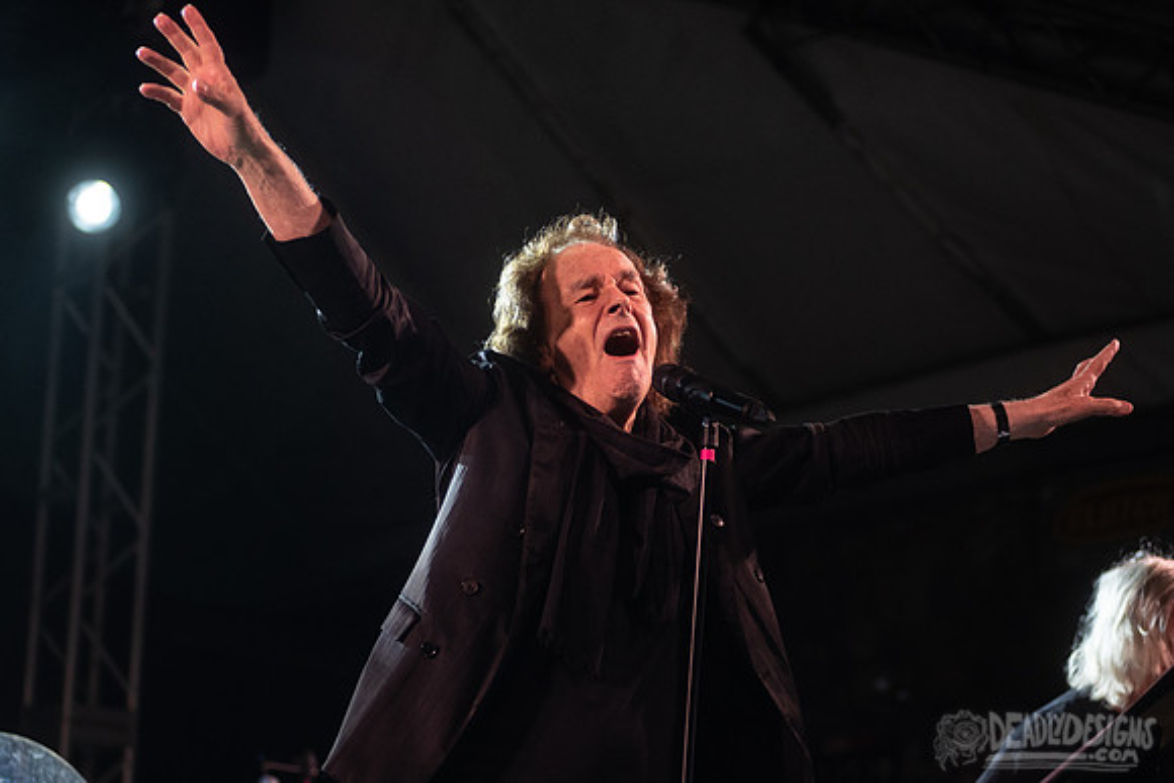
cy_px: 441
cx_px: 547
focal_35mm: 90
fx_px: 2937
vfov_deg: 15.2
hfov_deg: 22.6
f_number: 3.2
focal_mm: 80
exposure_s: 1/640
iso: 1600
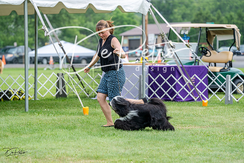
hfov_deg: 13.0
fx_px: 1071
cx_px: 122
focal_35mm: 158
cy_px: 82
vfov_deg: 8.7
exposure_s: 1/400
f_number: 4.5
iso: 400
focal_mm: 158
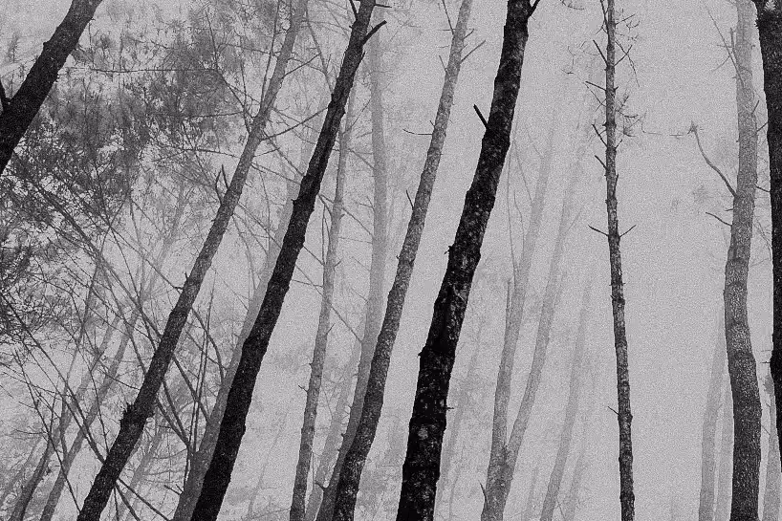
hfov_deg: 25.3
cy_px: 403
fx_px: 1650
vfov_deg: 17.8
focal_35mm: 76
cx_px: 784
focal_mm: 23
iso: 200
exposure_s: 1/160
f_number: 2
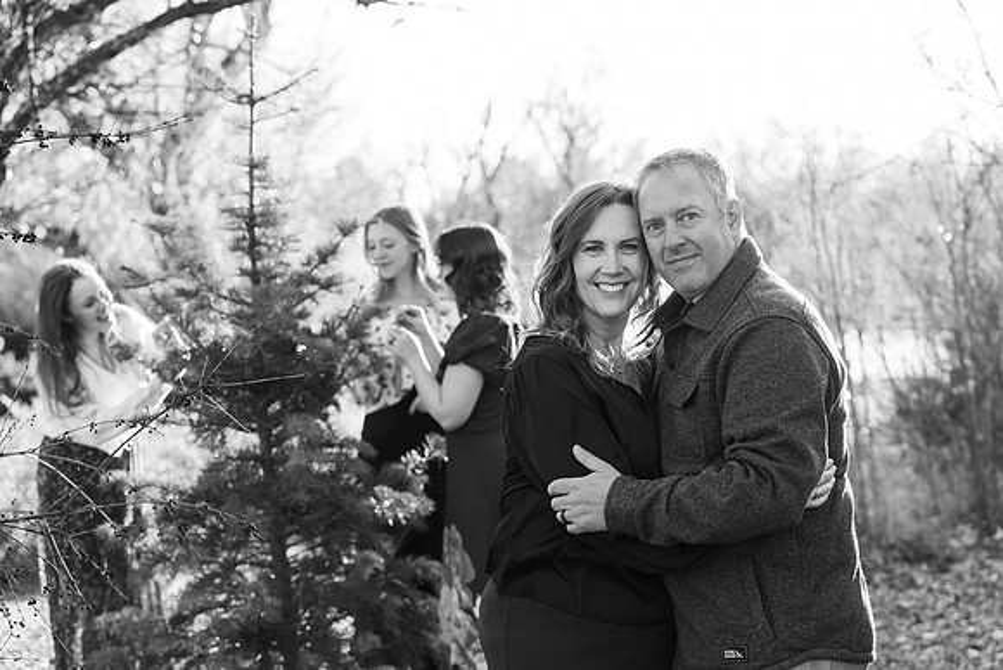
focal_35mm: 70
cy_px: 335
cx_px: 502
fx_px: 1951
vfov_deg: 19.5
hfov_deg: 28.8
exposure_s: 1/800
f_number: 4.5
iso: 1000
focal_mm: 70
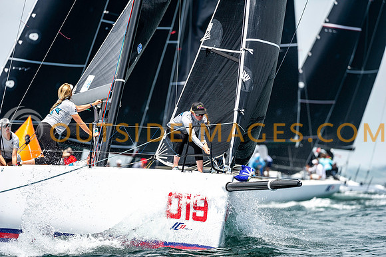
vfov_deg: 4.4
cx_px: 193
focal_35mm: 310
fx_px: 3322
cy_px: 128
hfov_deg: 6.7
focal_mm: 310
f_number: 5
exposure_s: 1/2000
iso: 400
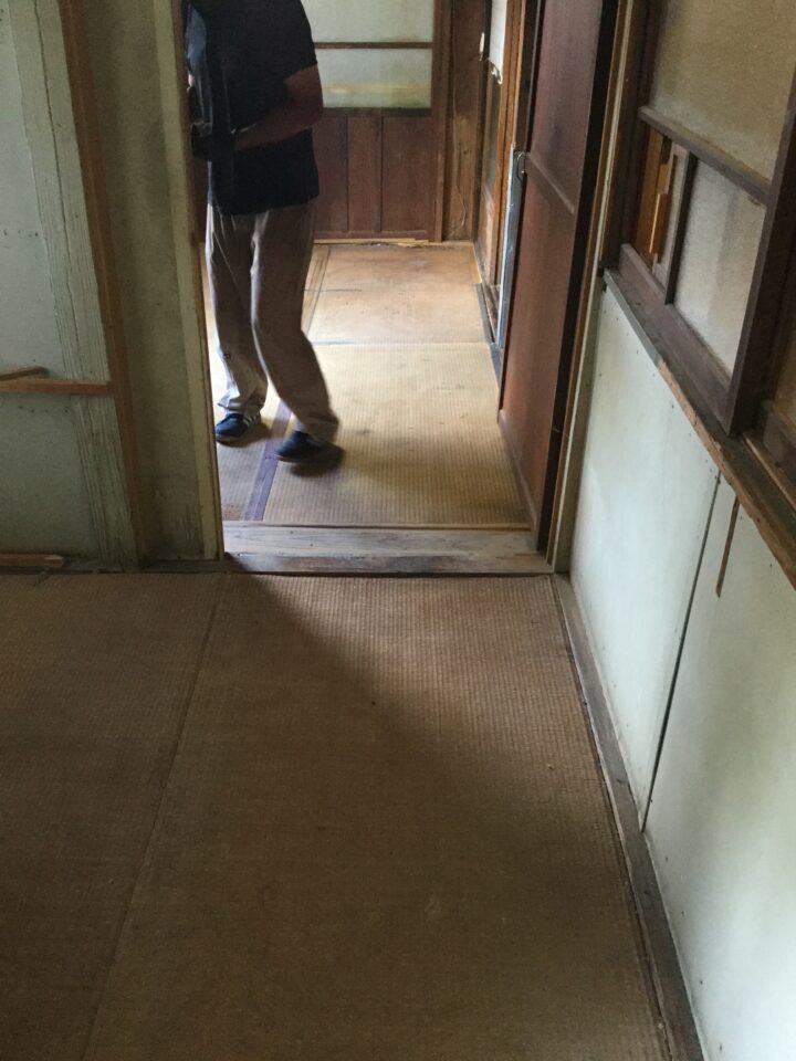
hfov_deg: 45.4
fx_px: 950
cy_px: 530
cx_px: 398
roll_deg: -1.1
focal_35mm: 31
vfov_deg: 58.4
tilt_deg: -30.3
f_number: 2.4
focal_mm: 3.3
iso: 160
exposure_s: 1/30
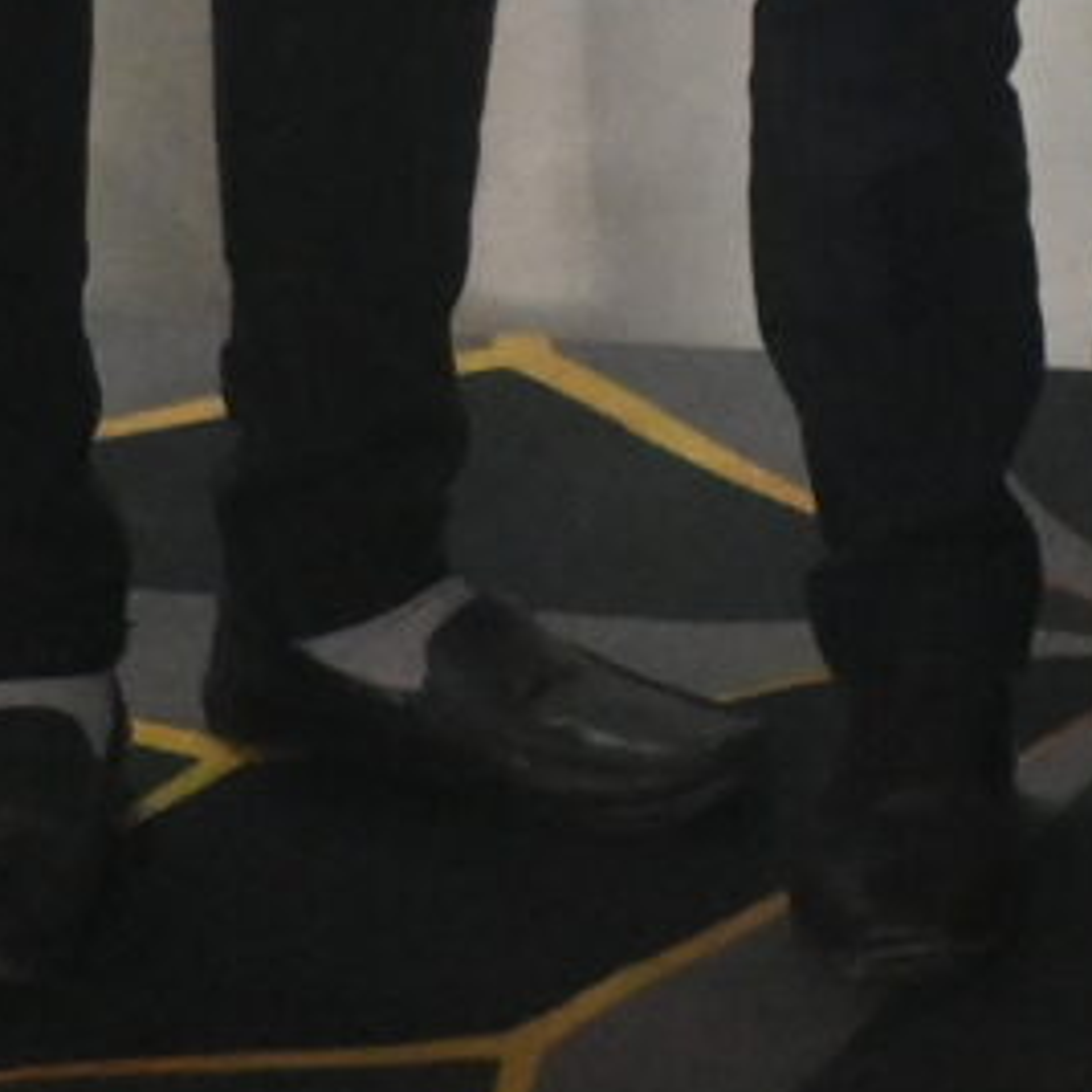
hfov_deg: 7.1
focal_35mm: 237
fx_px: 8460
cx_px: 2127
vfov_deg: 7.1
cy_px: -1041
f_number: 3.8
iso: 3200
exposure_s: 1/80
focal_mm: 19.5
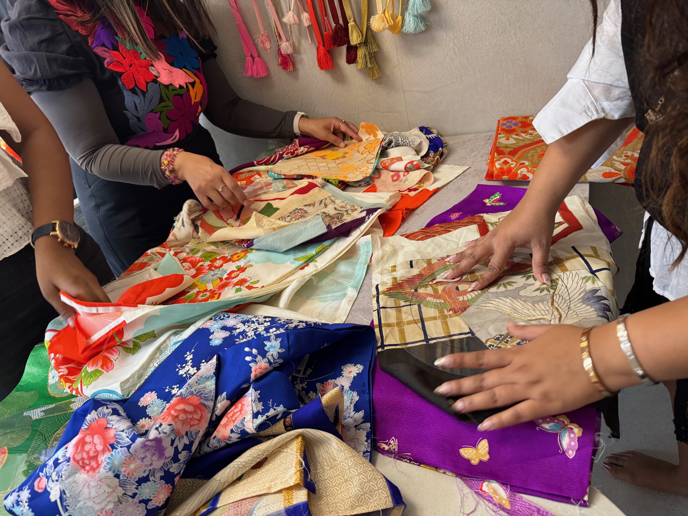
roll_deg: +16.3
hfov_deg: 71.6
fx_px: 477
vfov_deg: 56.8
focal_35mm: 24
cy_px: 258
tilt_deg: -30.7
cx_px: 344
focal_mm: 6.76
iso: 200
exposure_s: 1/68
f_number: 1.78
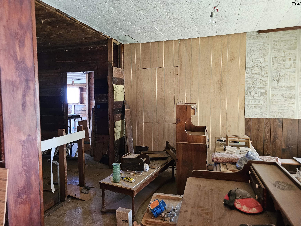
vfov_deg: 58.9
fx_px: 200
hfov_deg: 73.9
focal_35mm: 23
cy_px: 113
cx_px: 150
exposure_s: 1/30
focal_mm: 6.3
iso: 640
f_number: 1.7
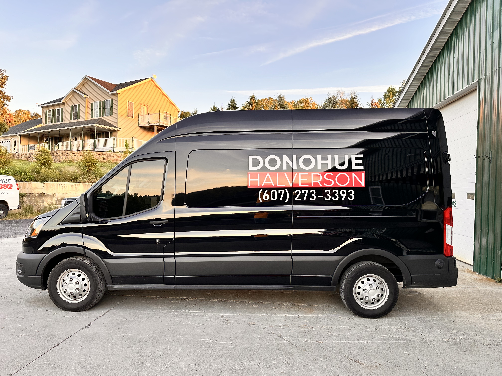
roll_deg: -1.9
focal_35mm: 24
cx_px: 251
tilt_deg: -1.1
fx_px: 348
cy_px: 188
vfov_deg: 56.8
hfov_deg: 71.6
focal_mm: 6.86
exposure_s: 1/121
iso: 80
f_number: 1.78
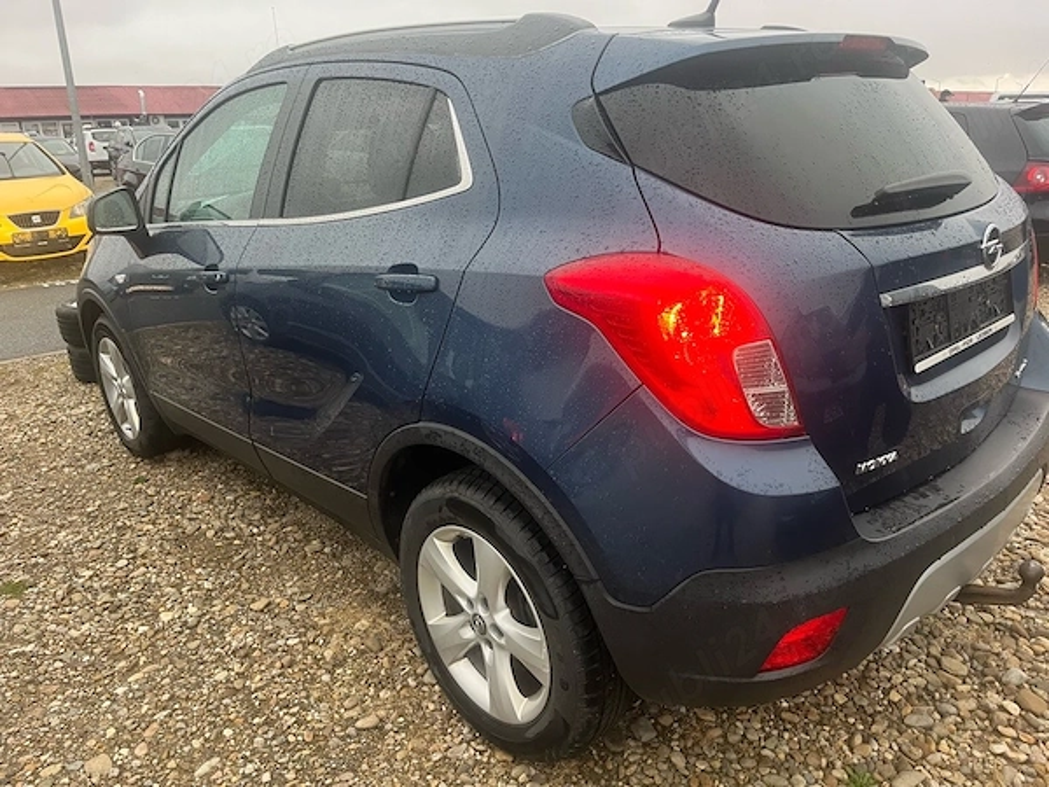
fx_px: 788
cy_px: 394
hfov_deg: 67.3
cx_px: 524
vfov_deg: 53.1
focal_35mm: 26
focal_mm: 5.1
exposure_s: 1/50
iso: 160
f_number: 1.6
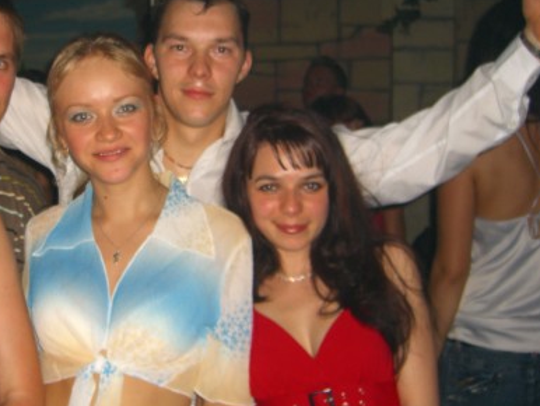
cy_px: 174
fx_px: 921
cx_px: 130
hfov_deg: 32.0
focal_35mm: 59
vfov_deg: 24.8
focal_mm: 7.9
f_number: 2.8
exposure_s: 1/60
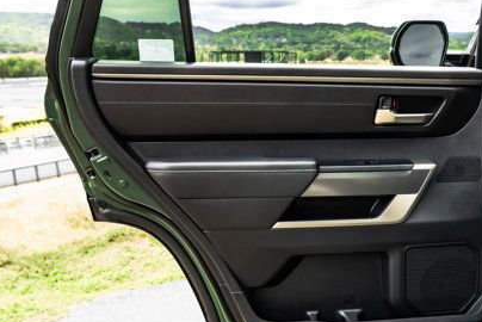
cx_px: 315
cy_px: 172
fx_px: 509
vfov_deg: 35.1
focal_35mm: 38
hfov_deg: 49.9
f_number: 6.3
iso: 500
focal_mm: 24
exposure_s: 1/400
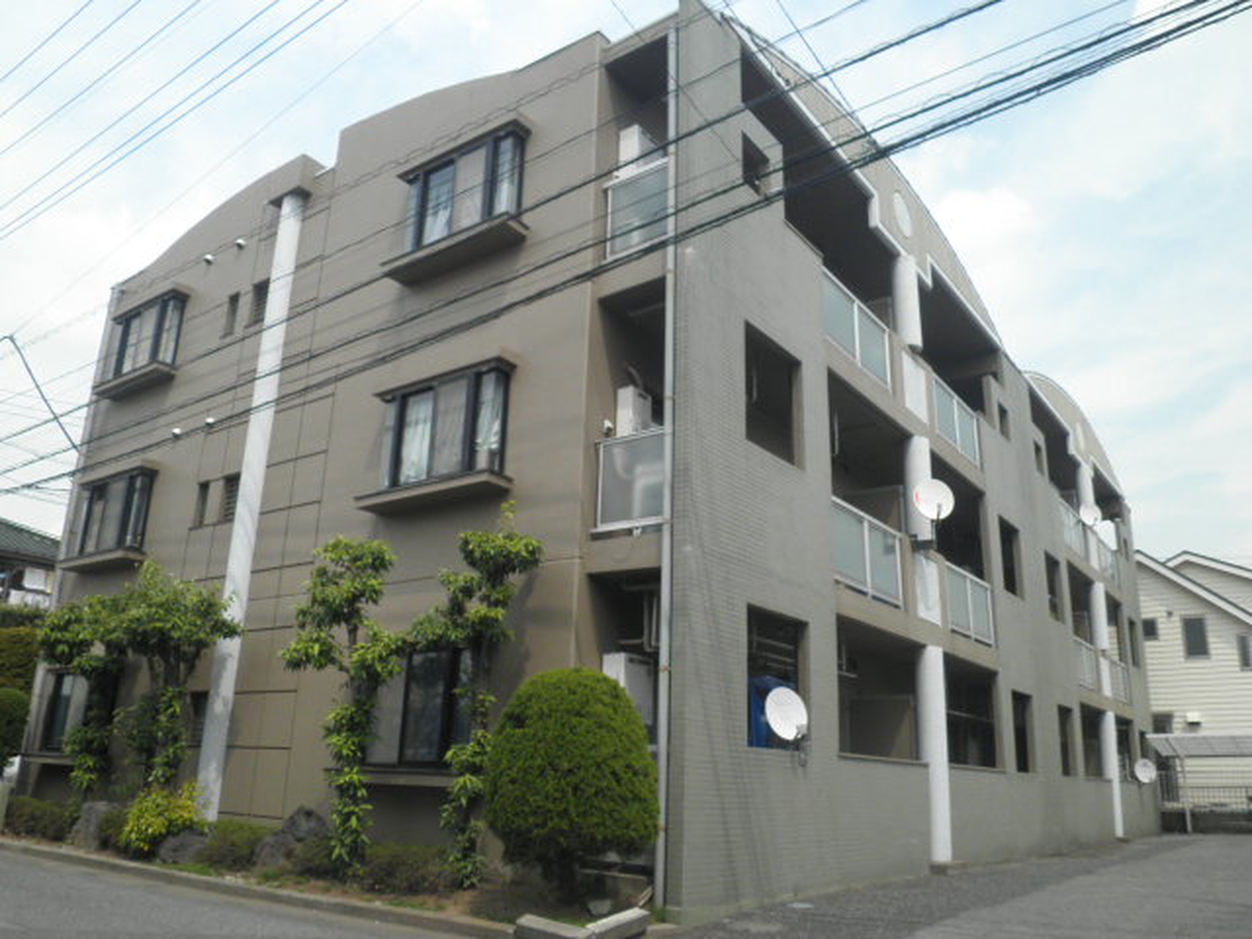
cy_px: 470
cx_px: 626
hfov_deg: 67.3
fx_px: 940
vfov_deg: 53.1
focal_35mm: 26
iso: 64
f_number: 7.9
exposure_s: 1/80
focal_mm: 4.7
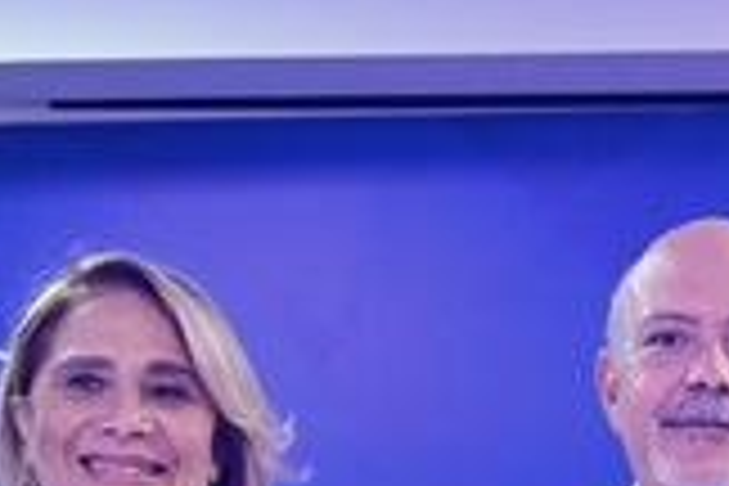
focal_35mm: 146
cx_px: 1004
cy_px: 864
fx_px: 2956
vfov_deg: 9.0
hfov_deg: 13.4
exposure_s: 1/100
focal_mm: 37
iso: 1000
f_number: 4
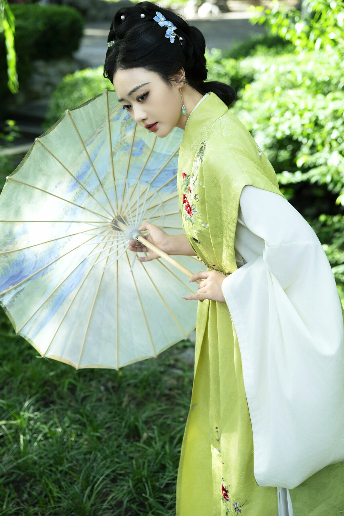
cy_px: 258
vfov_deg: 31.4
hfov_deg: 21.3
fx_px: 917
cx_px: 172
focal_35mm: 64
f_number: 4
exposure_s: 1/200
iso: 320
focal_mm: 64
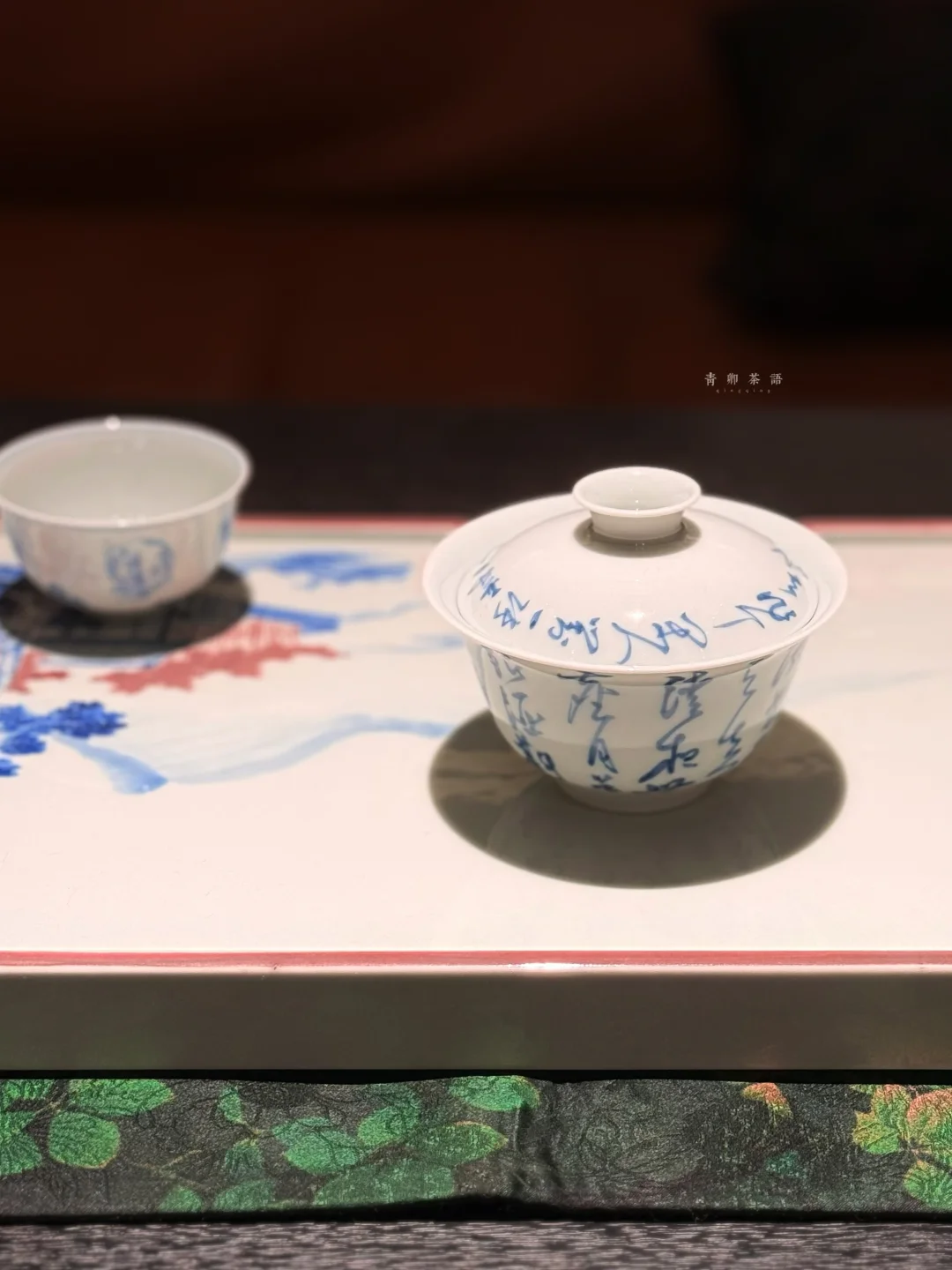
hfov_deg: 30.3
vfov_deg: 39.7
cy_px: 635
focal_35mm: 48
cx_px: 476
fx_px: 1760
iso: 80
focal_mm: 6.76
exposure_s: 1/100
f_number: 1.78
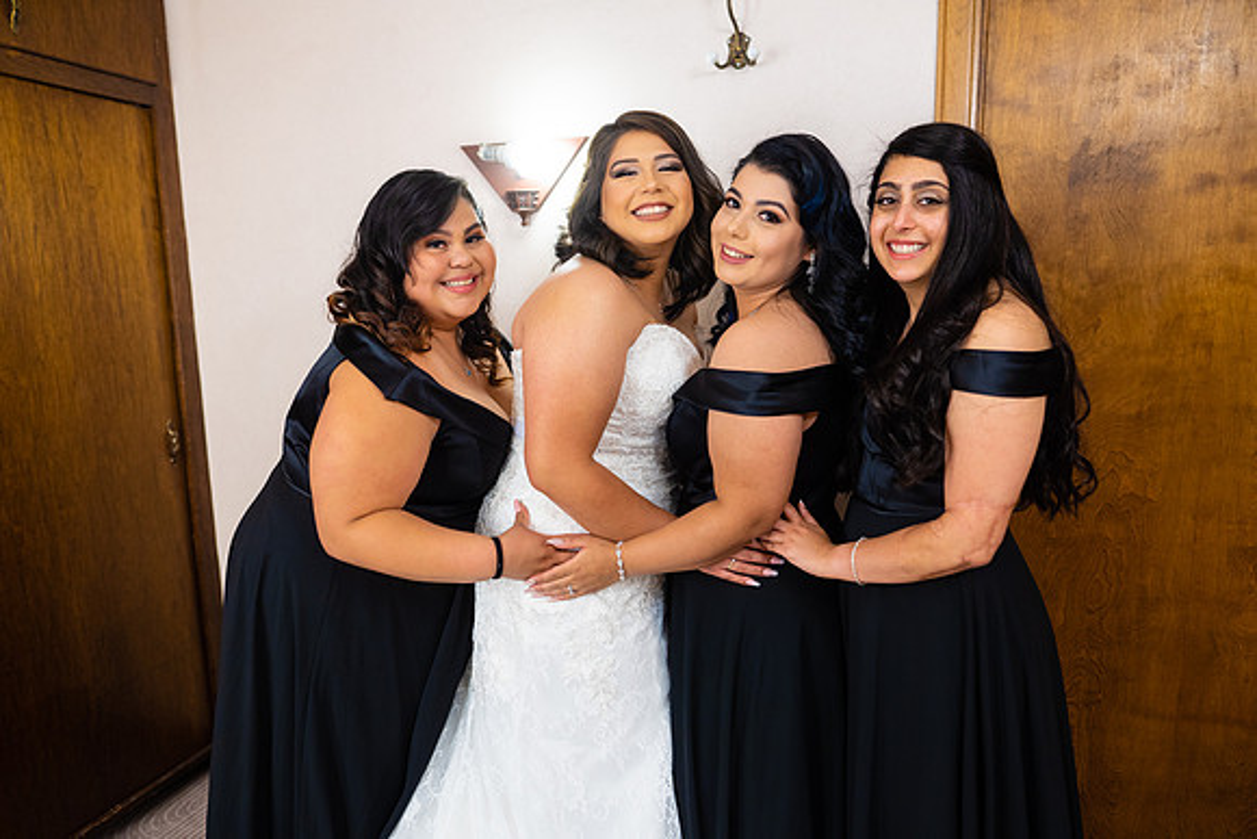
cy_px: 420
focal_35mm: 24
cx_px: 628
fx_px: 838
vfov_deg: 53.2
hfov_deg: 73.7
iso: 500
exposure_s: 1/125
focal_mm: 24
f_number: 2
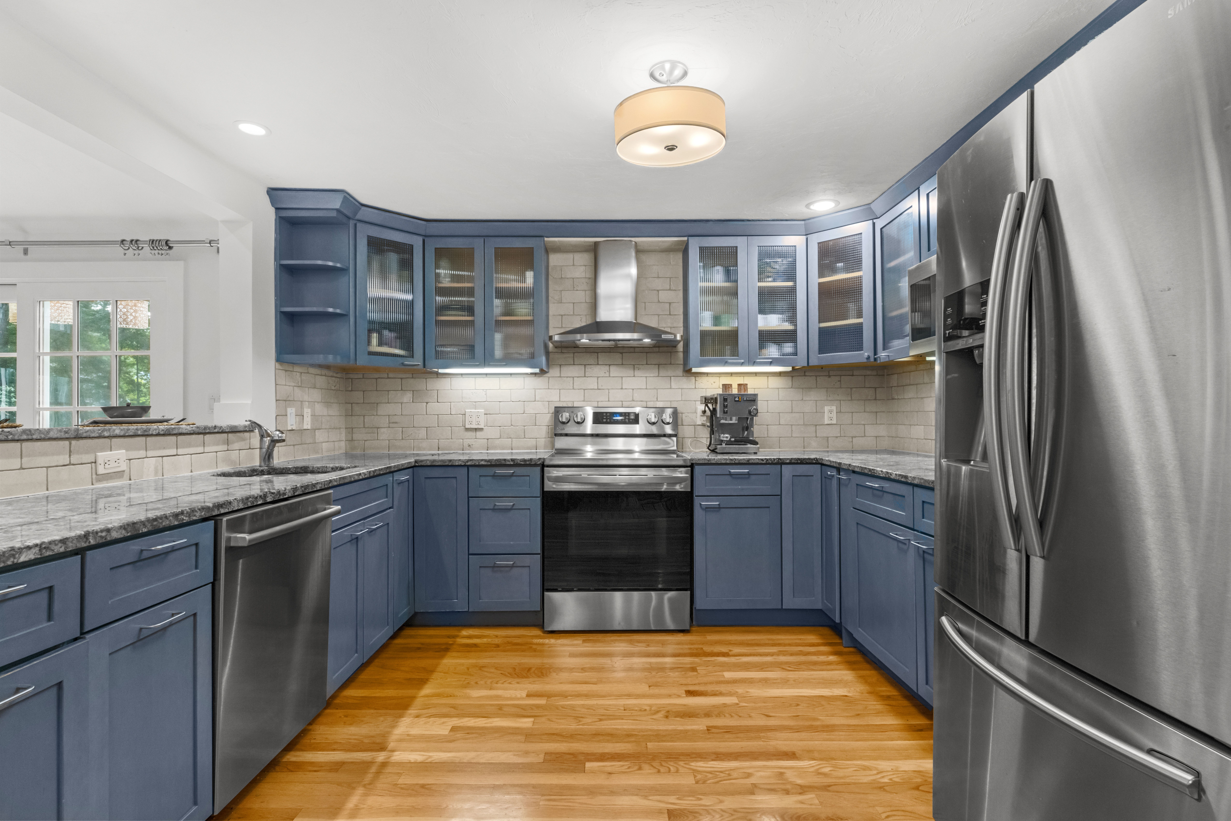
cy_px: 410
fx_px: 595
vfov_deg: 69.2
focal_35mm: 17
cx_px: 616
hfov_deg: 91.9
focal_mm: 17.4
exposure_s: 1/6
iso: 3200
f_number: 11
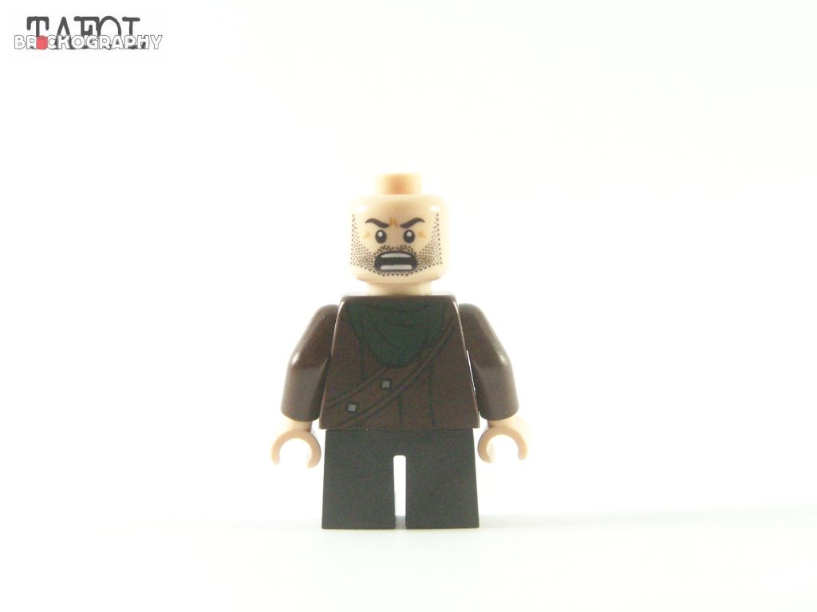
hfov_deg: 20.9
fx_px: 2219
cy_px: 306
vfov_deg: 15.7
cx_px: 408
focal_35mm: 94
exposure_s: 1/60
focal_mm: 15.6
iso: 400
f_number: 4
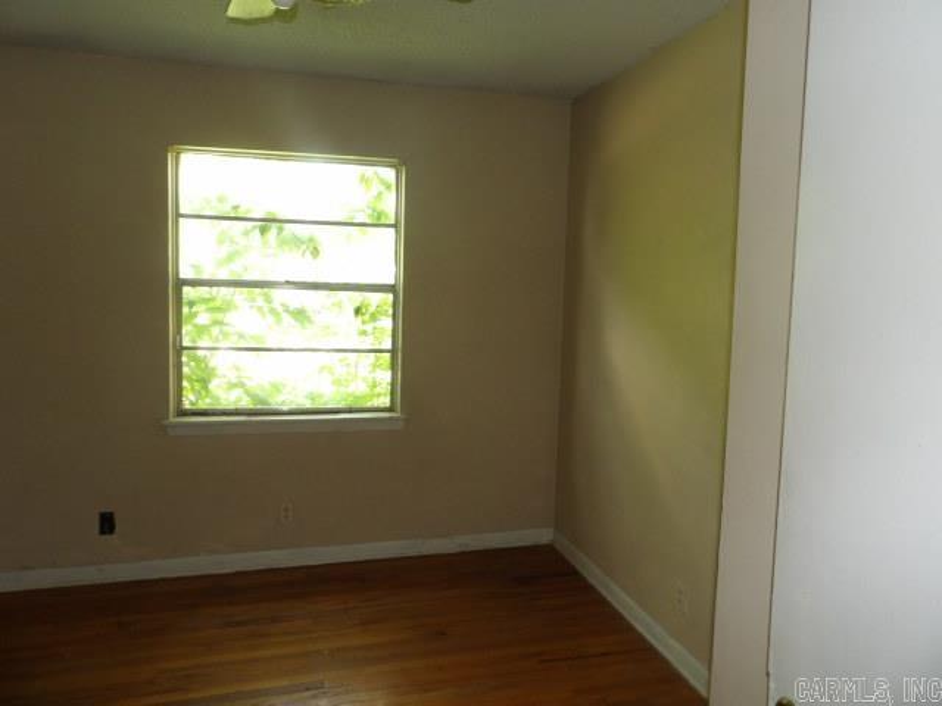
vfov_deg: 56.8
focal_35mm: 24
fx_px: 653
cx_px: 471
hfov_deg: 71.6
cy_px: 353
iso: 200
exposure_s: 1/33
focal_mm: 4.3
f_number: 2.8
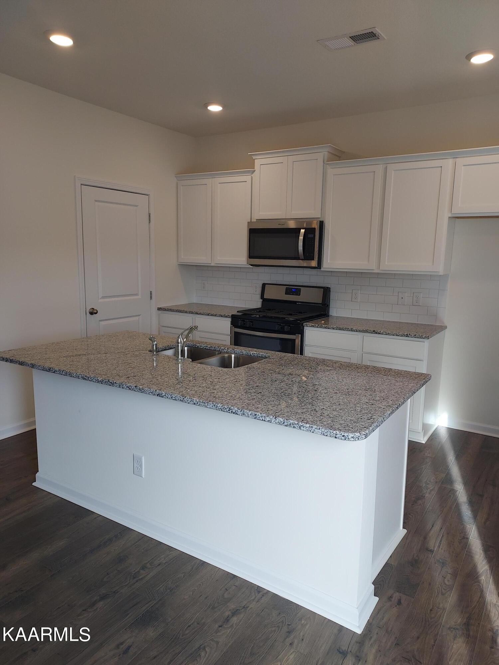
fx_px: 461
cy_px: 332
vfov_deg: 71.6
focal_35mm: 24
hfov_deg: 56.8
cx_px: 250
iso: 50
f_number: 1.8
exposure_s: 1/60
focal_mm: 4.6
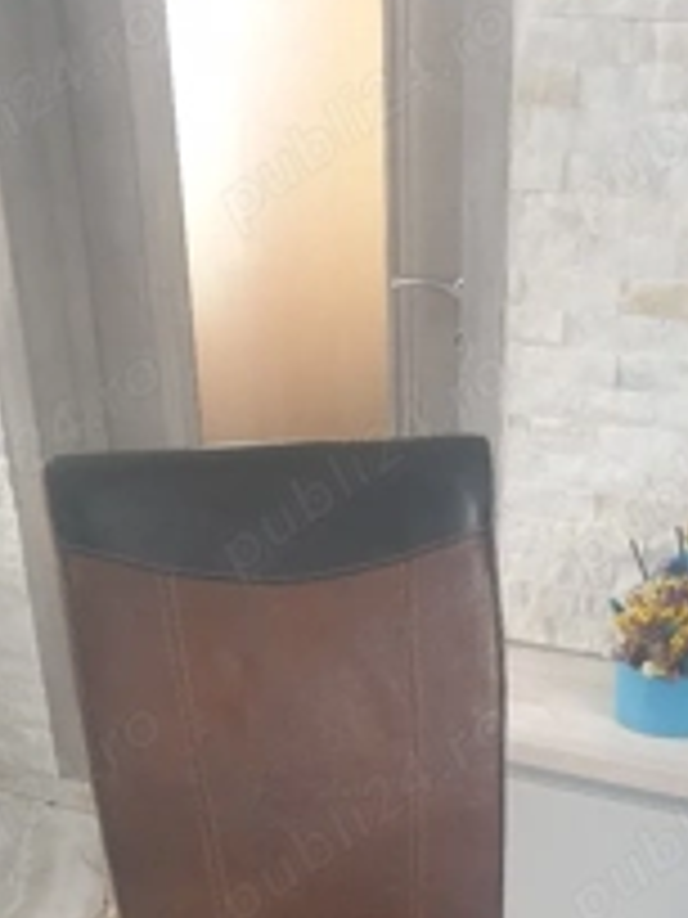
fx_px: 1352
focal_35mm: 51
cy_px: 868
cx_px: 454
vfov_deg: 34.8
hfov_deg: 28.4
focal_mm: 4.3
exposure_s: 1/48.1
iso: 250
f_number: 1.5
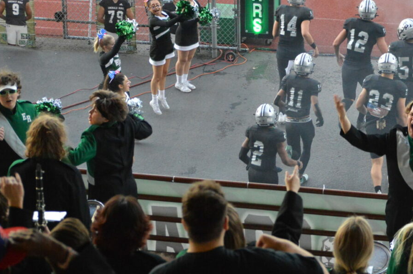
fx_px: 1718
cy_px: 124
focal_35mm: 150
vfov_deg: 9.1
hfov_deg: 13.7
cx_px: 297
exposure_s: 1/320
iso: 3200
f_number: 4
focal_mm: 55
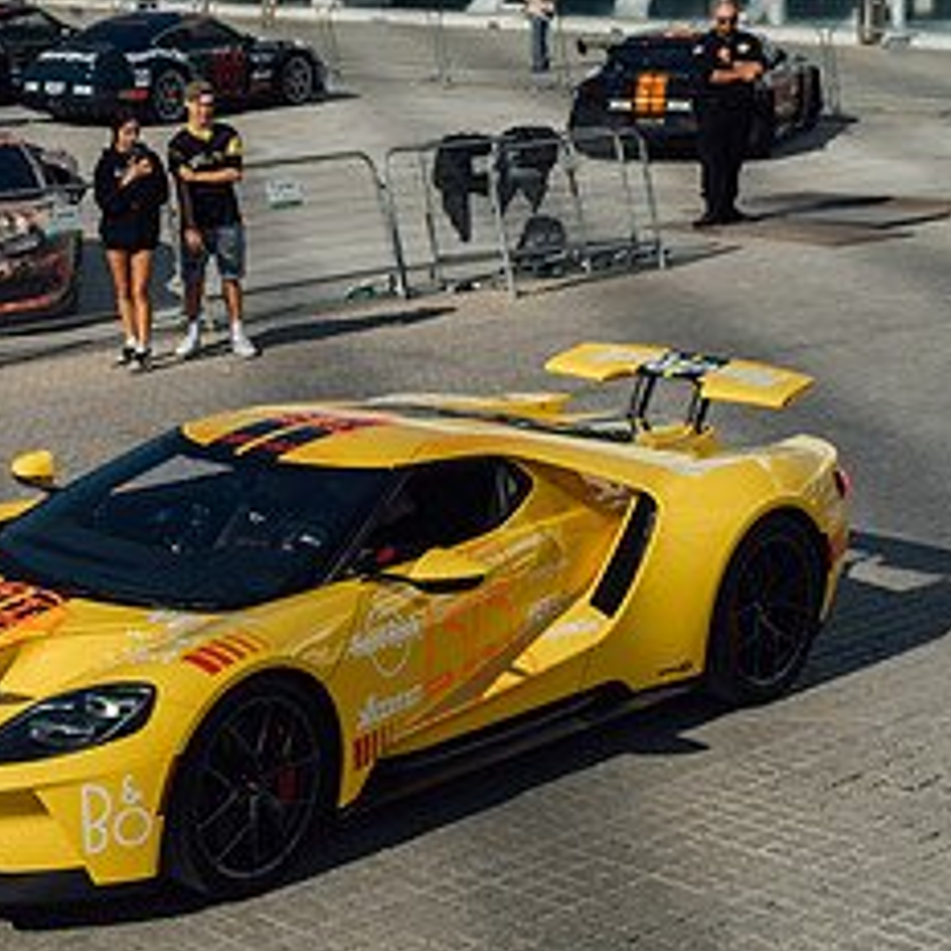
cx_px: 123
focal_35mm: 87
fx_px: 2704
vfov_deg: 19.8
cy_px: 219
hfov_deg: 19.6
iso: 200
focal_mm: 27.4
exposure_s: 1/1000
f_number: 3.2
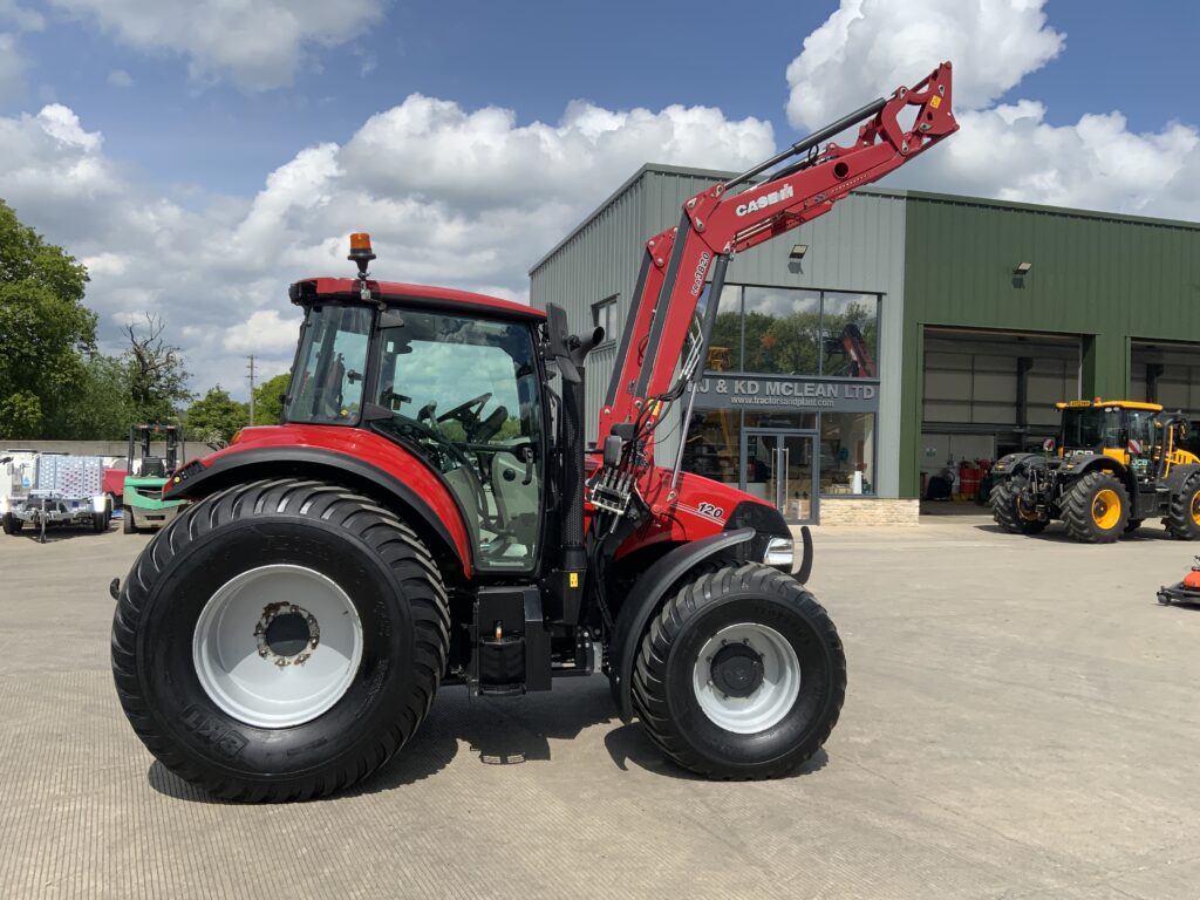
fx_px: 1005
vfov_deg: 48.2
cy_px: 450
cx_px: 600
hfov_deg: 61.7
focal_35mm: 29
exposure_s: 1/2320
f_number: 1.8
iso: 16
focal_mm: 3
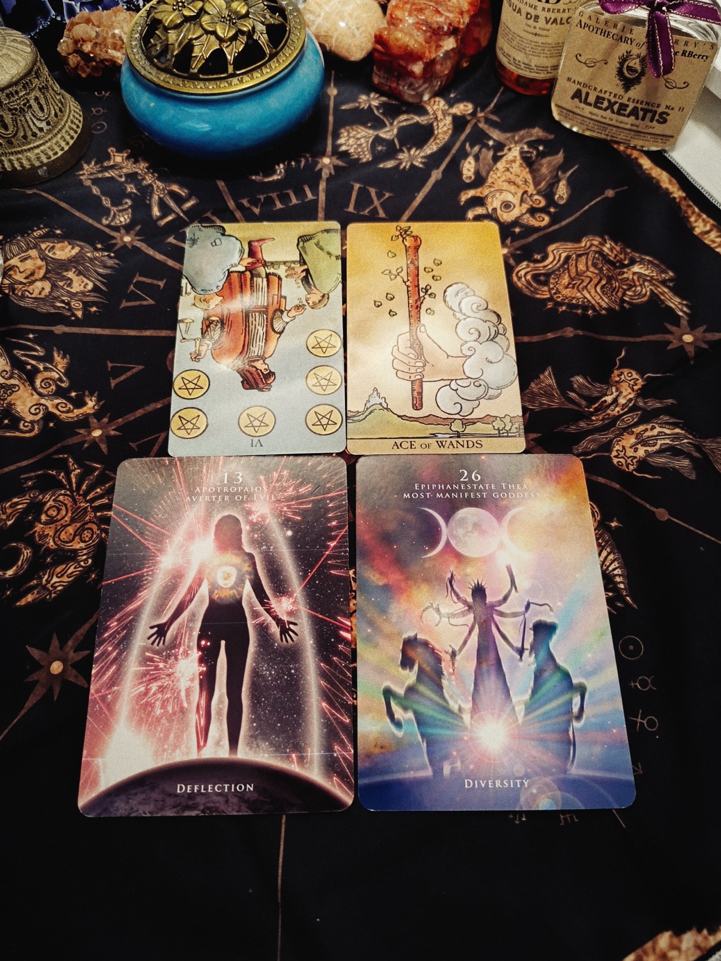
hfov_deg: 54.9
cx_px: 362
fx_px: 694
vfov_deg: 69.4
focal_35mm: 25
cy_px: 466
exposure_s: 1/24
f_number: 1.65
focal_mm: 6.14
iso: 1141
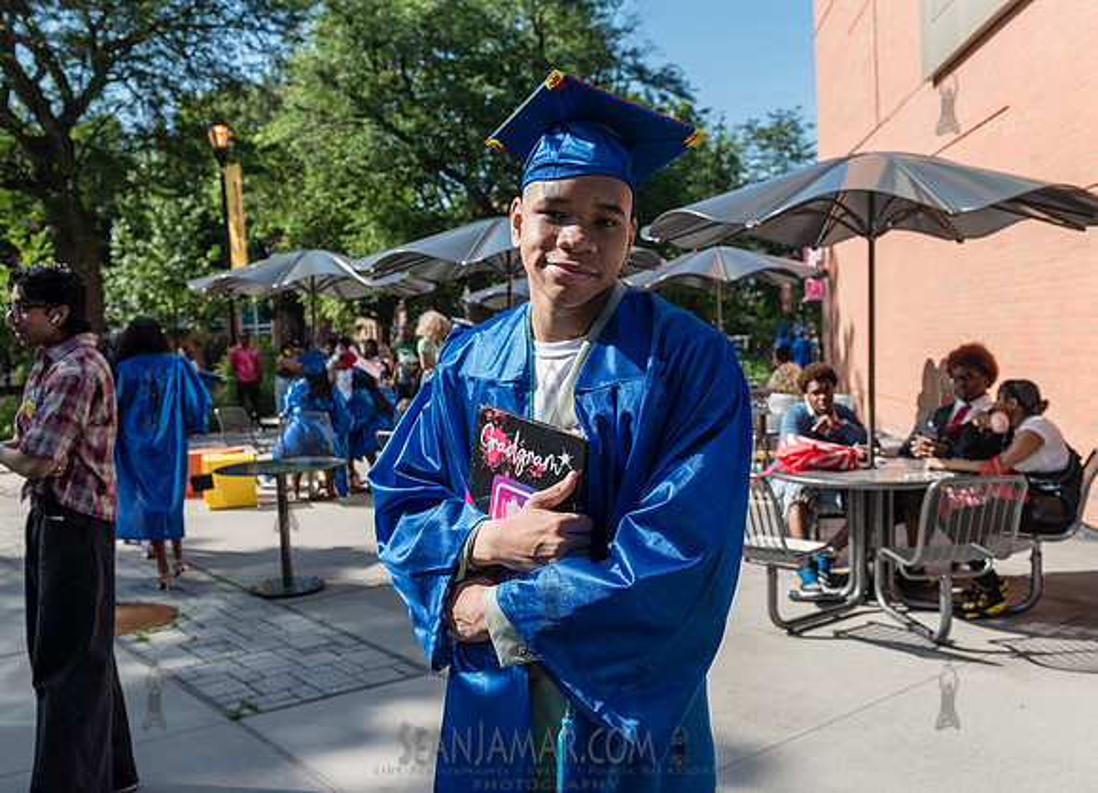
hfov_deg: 53.6
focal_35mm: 35
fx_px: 1088
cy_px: 420
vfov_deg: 40.1
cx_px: 530
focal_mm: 31
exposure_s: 1/2000
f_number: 4.5
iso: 400
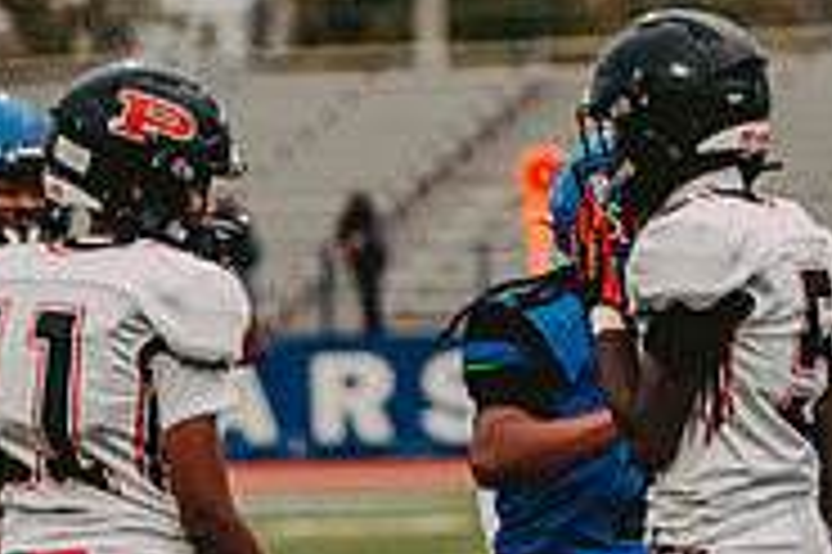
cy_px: 321
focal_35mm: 383
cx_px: 1198
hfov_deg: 5.3
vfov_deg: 3.6
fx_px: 8844
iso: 800
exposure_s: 1/400
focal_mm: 116
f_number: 3.2
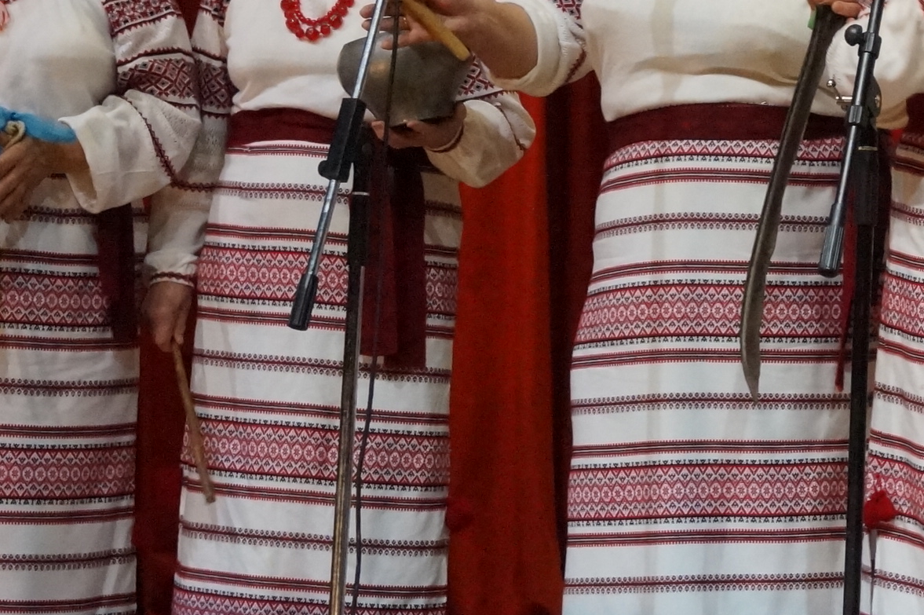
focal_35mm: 148
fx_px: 3796
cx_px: 1250
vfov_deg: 9.2
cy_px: 176
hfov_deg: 13.3
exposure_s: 1/160
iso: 2500
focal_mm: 30
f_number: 5
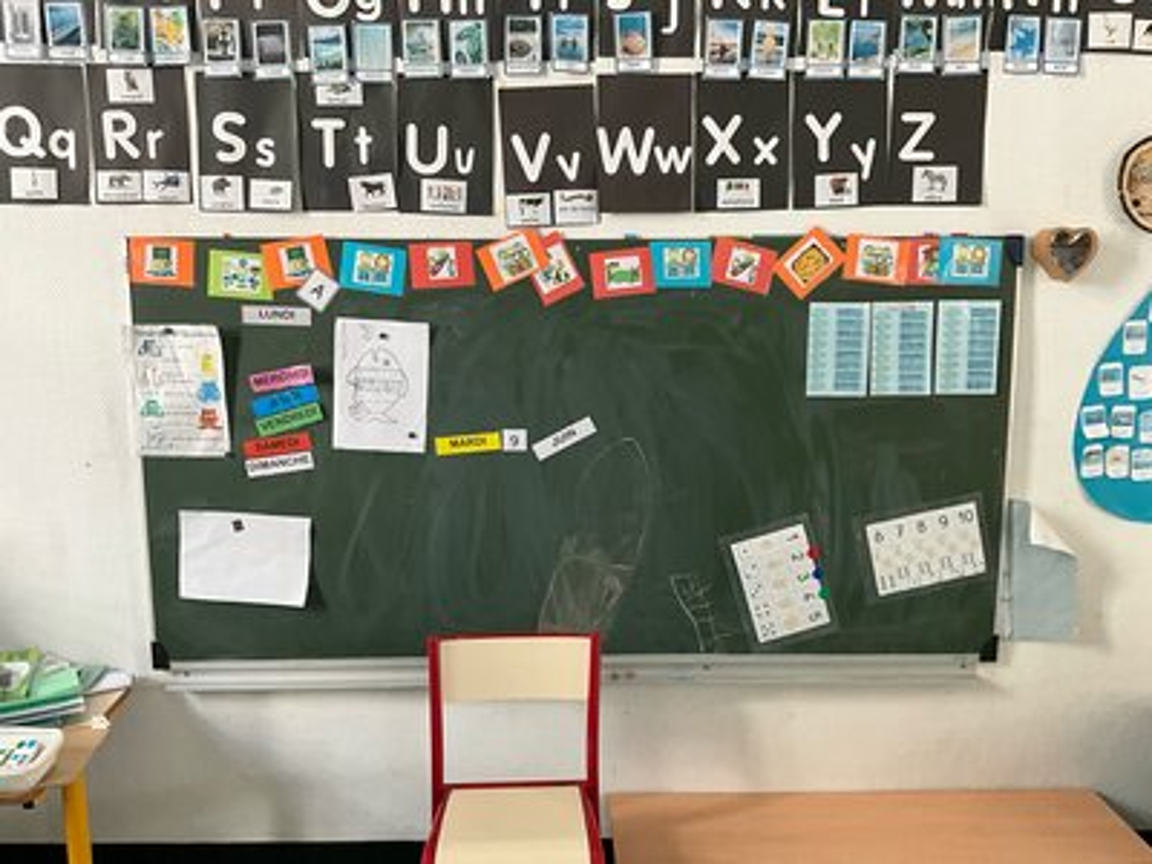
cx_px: 576
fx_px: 965
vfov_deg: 48.2
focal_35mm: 29
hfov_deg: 61.7
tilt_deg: -9.2
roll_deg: -0.2
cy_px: 432
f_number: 1.8
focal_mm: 3
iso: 160
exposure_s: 1/60
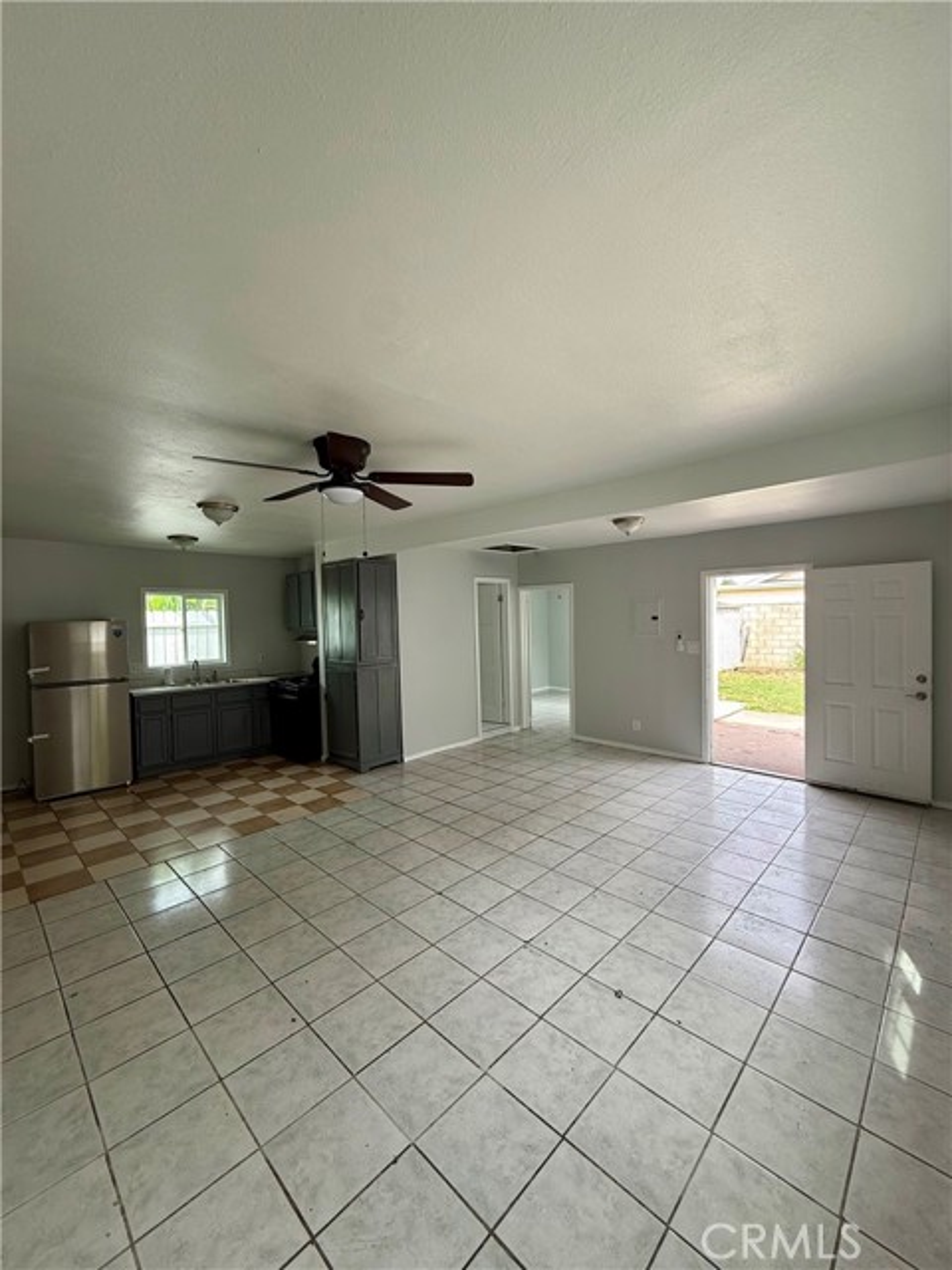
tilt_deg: -1.0
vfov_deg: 102.1
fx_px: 513
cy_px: 635
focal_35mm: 14
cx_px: 476
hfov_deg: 85.7
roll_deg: +1.1
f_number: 2.2
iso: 64
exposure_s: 1/99
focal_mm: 2.22
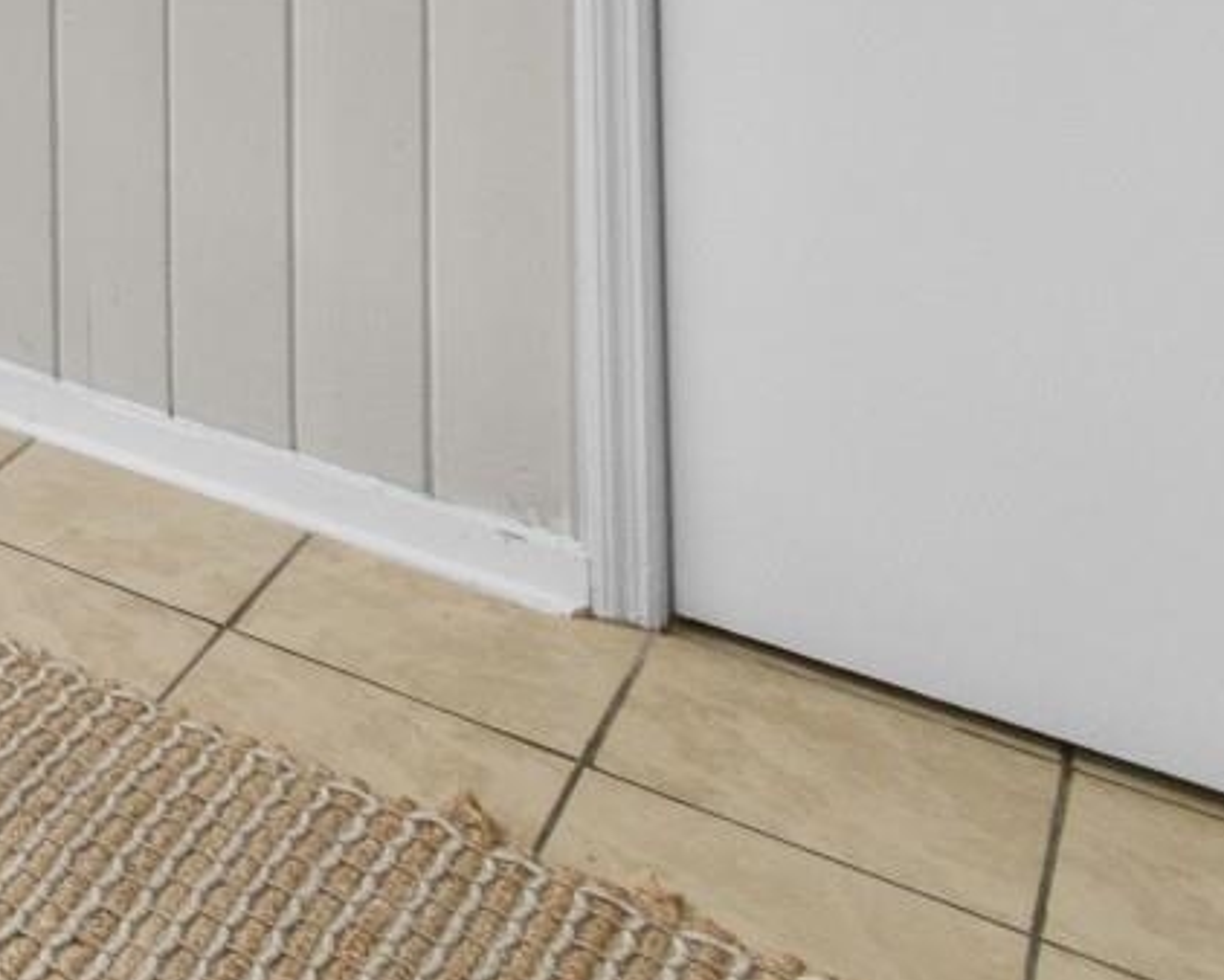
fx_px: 1957
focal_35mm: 54
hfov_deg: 22.8
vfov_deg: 22.2
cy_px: -562
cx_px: -882
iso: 100
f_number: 4.5
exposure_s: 1/5
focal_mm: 10
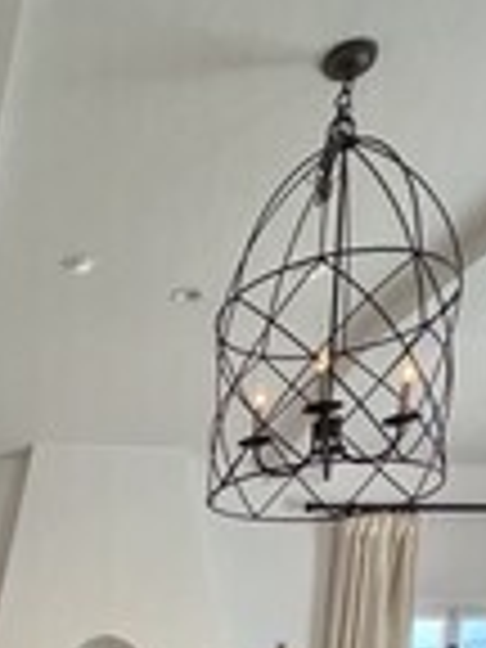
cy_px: 936
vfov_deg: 29.1
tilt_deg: -10.5
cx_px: -70
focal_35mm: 45
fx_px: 842
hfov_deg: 28.7
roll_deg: +1.8
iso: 250
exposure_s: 1/60
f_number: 1.8
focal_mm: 1.57
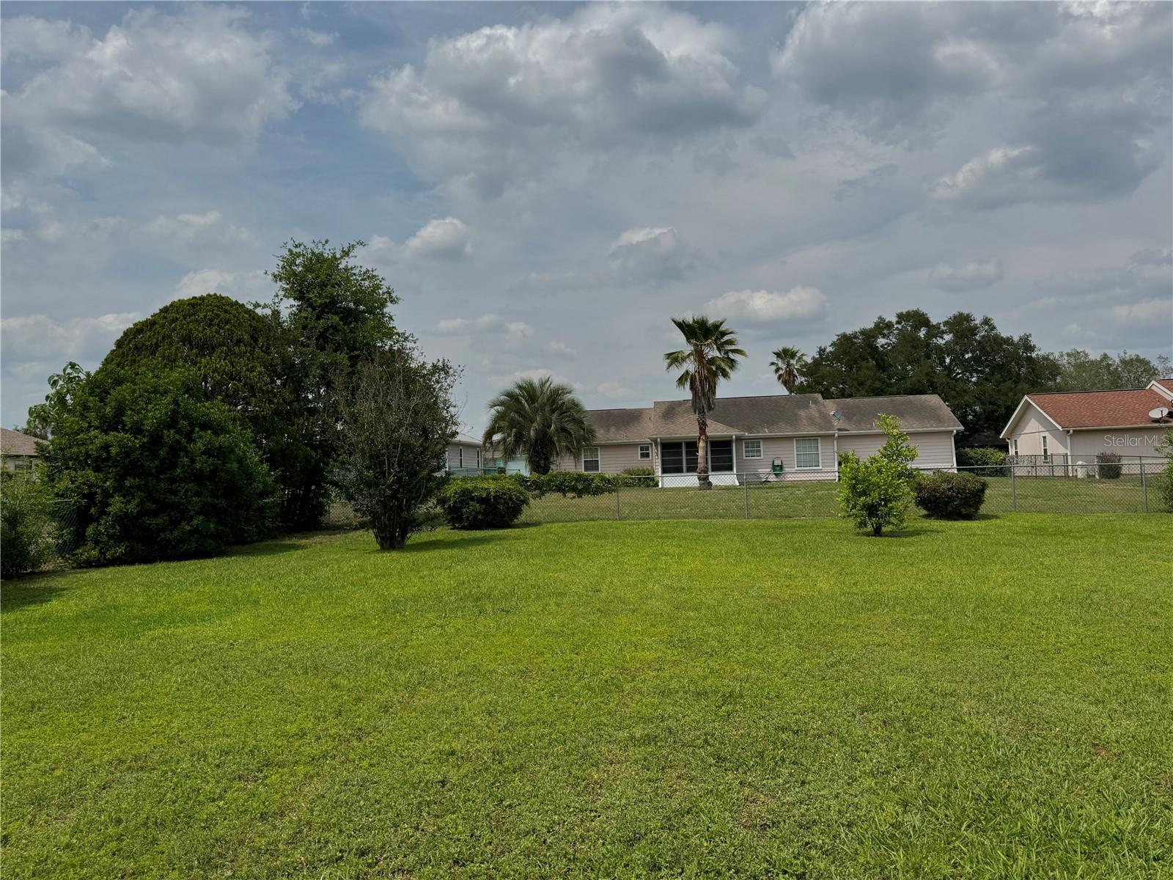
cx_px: 586
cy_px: 440
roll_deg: +1.7
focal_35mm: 24
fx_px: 813
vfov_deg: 56.8
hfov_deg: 71.6
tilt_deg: +3.4
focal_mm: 6.76
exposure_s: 1/7937
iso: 80
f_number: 1.78
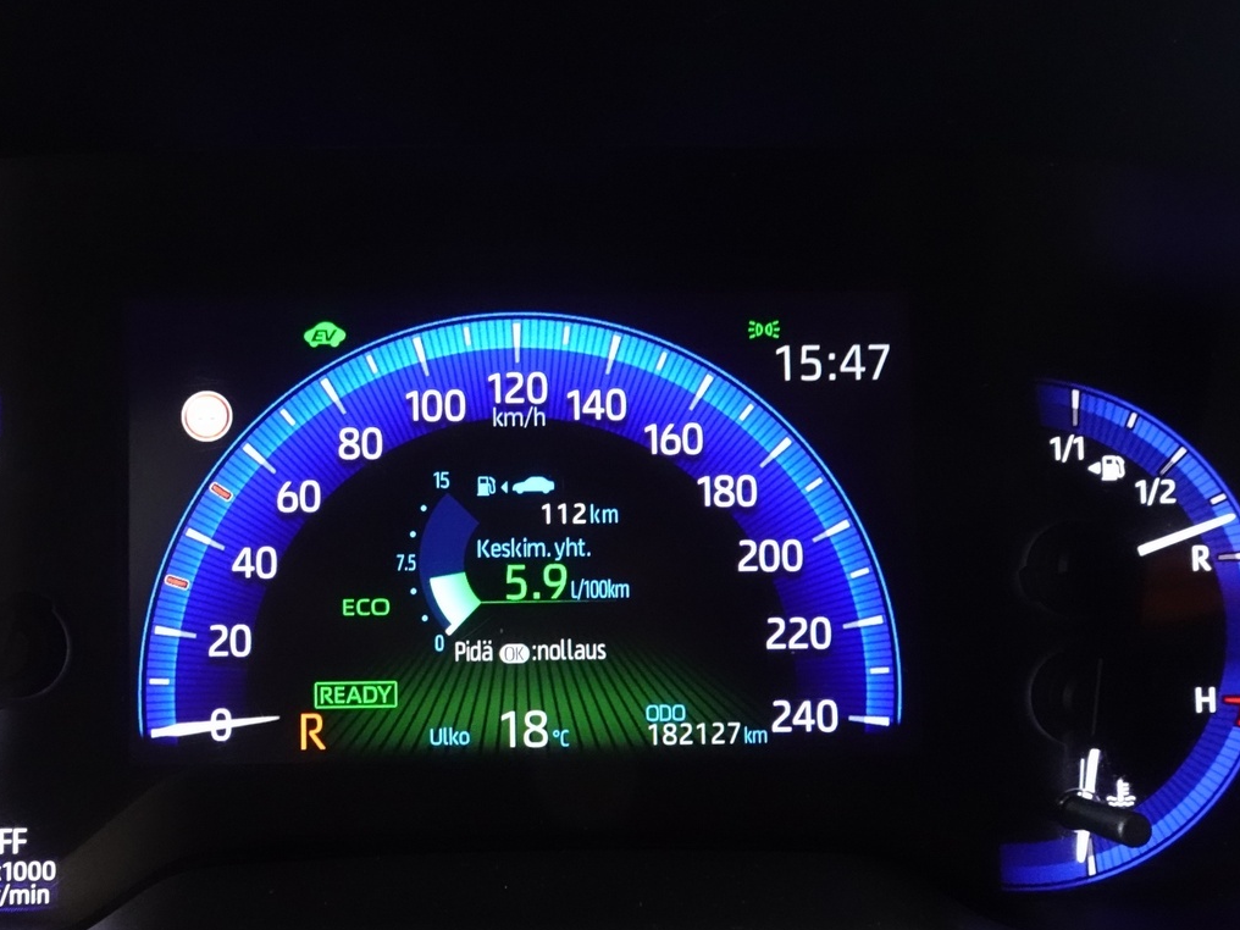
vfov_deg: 41.7
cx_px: 500
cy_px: 542
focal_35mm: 34
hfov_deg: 53.6
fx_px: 1218
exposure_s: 1/8
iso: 1000
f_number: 3.5
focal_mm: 4.25
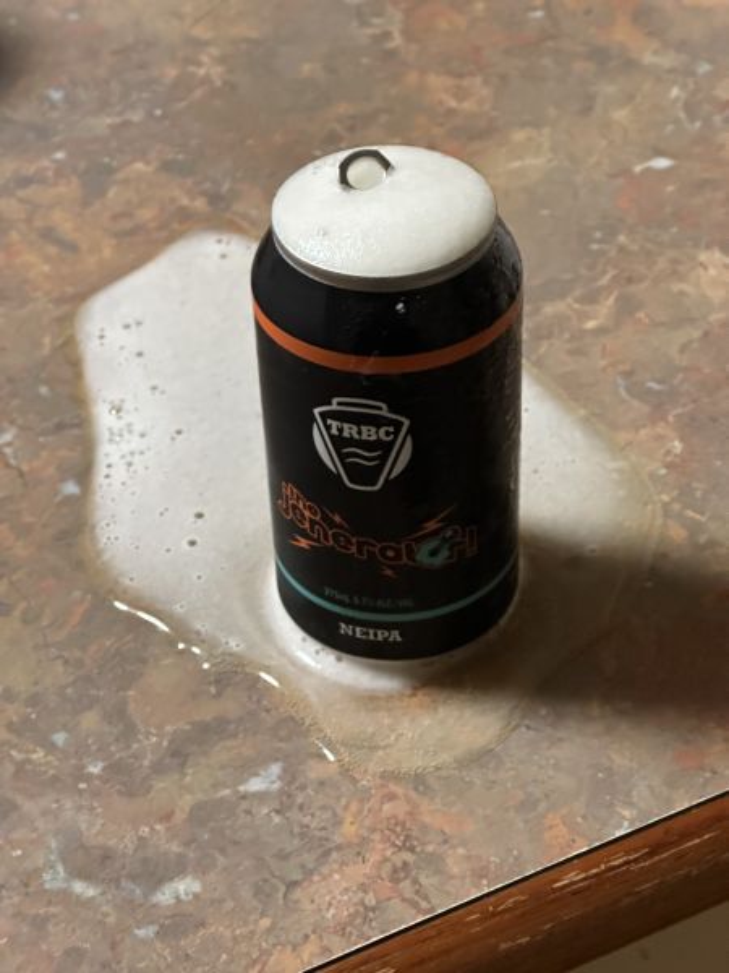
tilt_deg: -41.9
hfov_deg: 19.1
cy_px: 486
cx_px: 364
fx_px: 2162
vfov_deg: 25.3
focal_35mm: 77
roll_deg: +1.3
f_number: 2.8
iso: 640
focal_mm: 9
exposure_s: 1/41
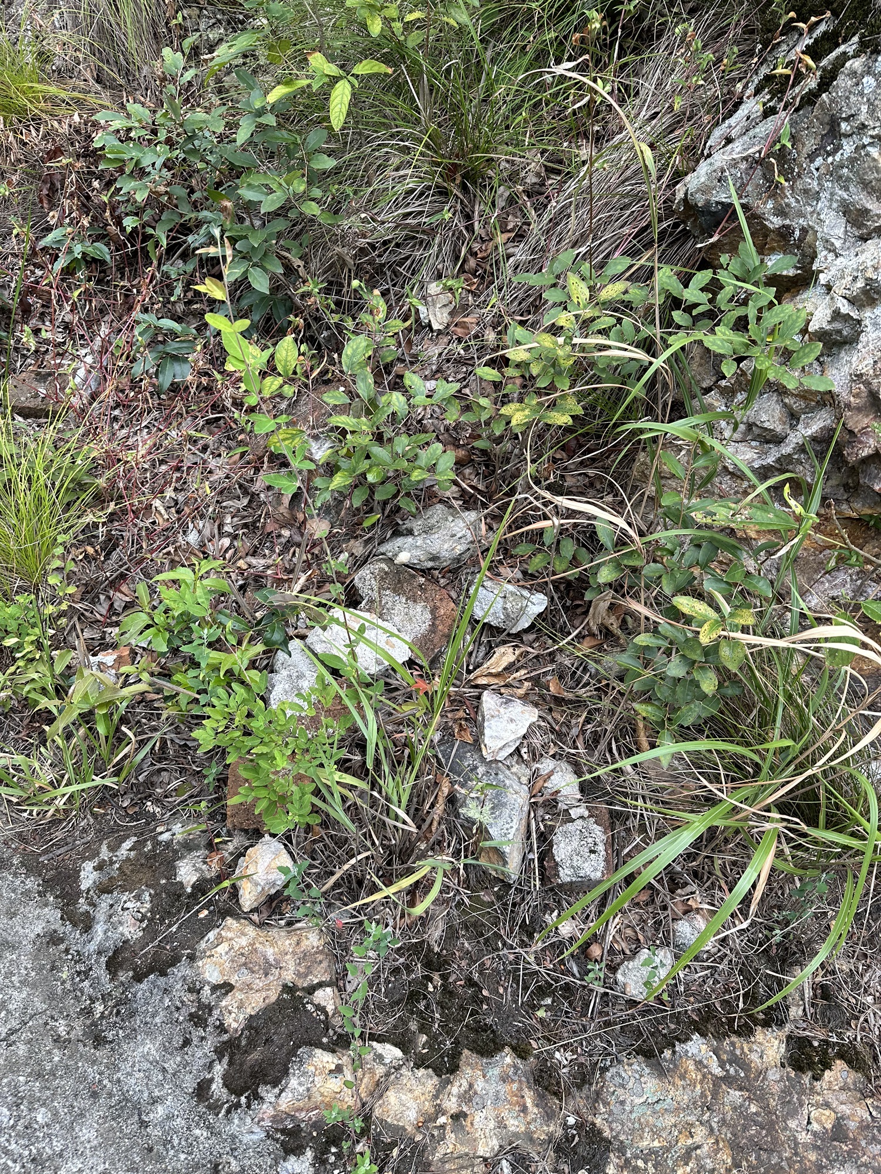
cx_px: 440
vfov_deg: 71.6
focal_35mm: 24
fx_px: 814
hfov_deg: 56.8
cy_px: 587
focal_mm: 6.86
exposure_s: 1/415
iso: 80
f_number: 1.78
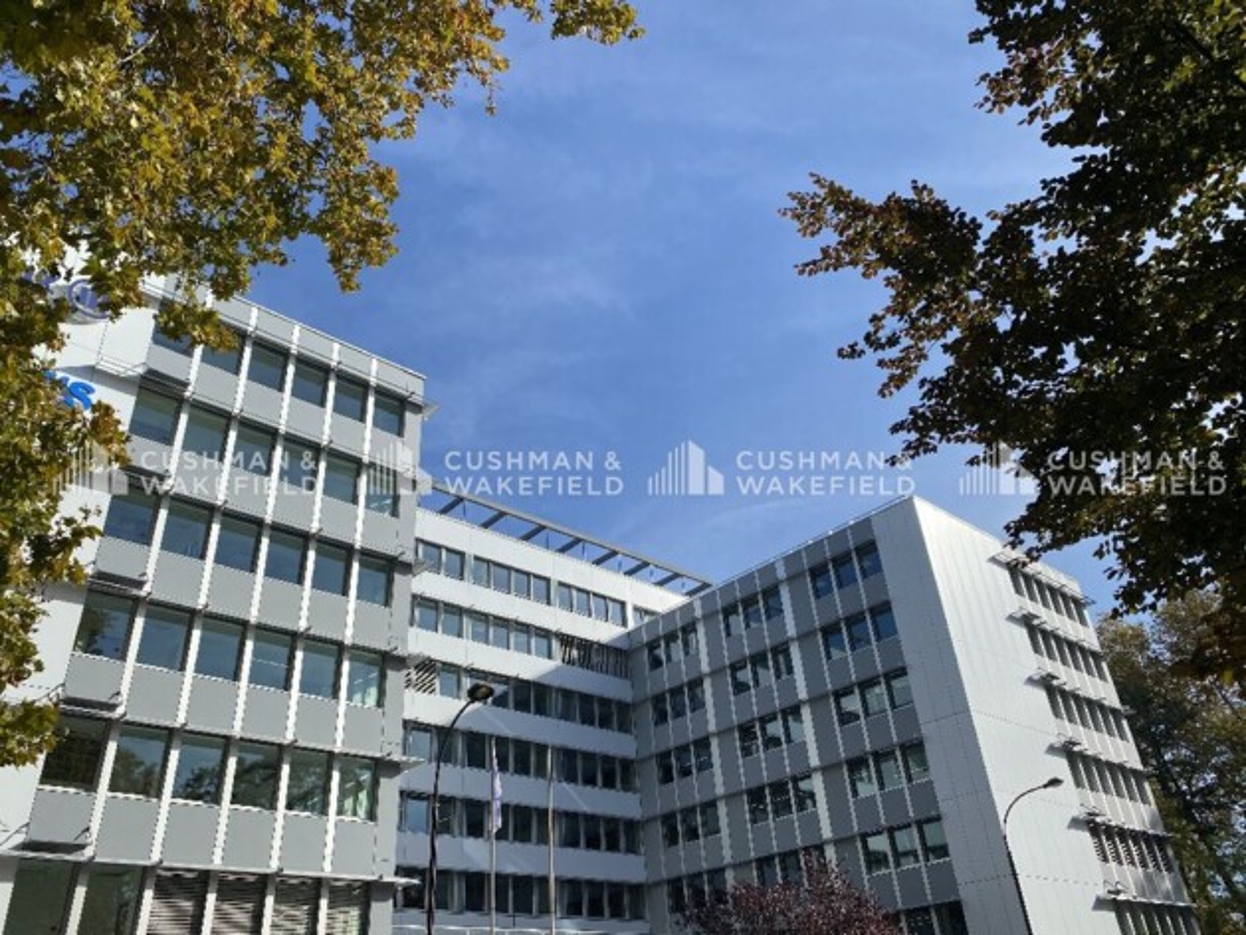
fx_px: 936
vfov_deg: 53.1
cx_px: 623
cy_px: 468
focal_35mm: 26
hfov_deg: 67.3
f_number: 1.8
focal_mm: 4.25
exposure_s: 1/2890
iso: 32
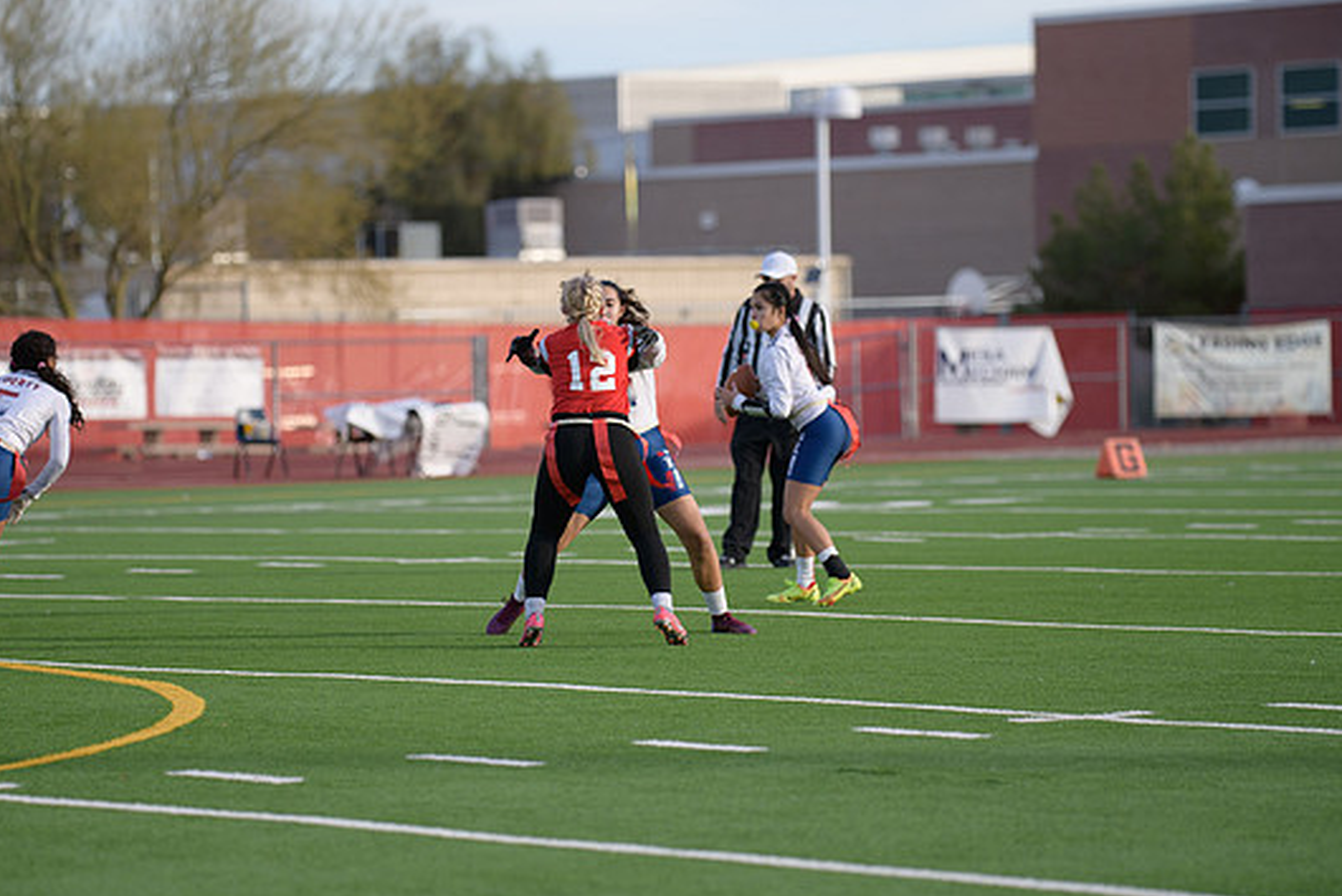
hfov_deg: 10.4
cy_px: 447
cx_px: 643
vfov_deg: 7.0
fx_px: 7347
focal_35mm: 197
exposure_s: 1/3200
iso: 500
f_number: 2.8
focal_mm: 180
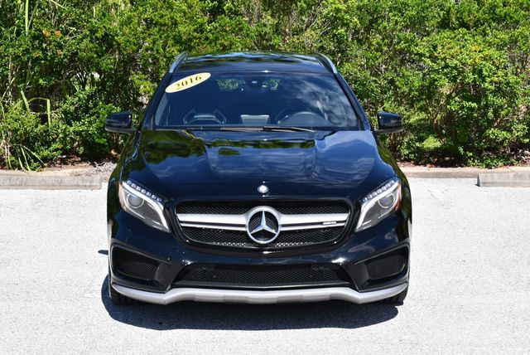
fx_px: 1179
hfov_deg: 25.3
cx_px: 265
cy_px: 178
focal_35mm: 80
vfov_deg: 17.1
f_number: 8
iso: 140
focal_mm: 40
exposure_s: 1/250
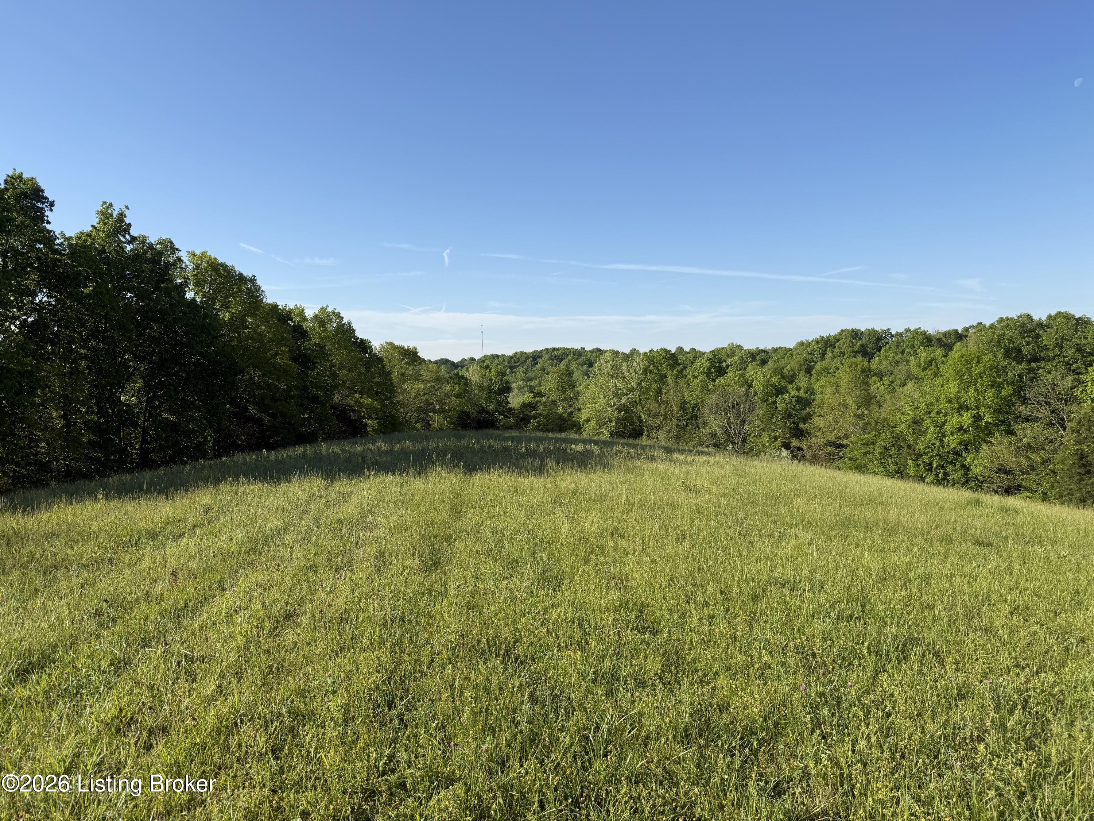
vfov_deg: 56.8
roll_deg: +1.6
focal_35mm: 24
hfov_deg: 71.6
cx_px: 547
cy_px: 410
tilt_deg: -2.1
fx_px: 758
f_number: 1.78
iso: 80
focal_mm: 6.76
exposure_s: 1/3584
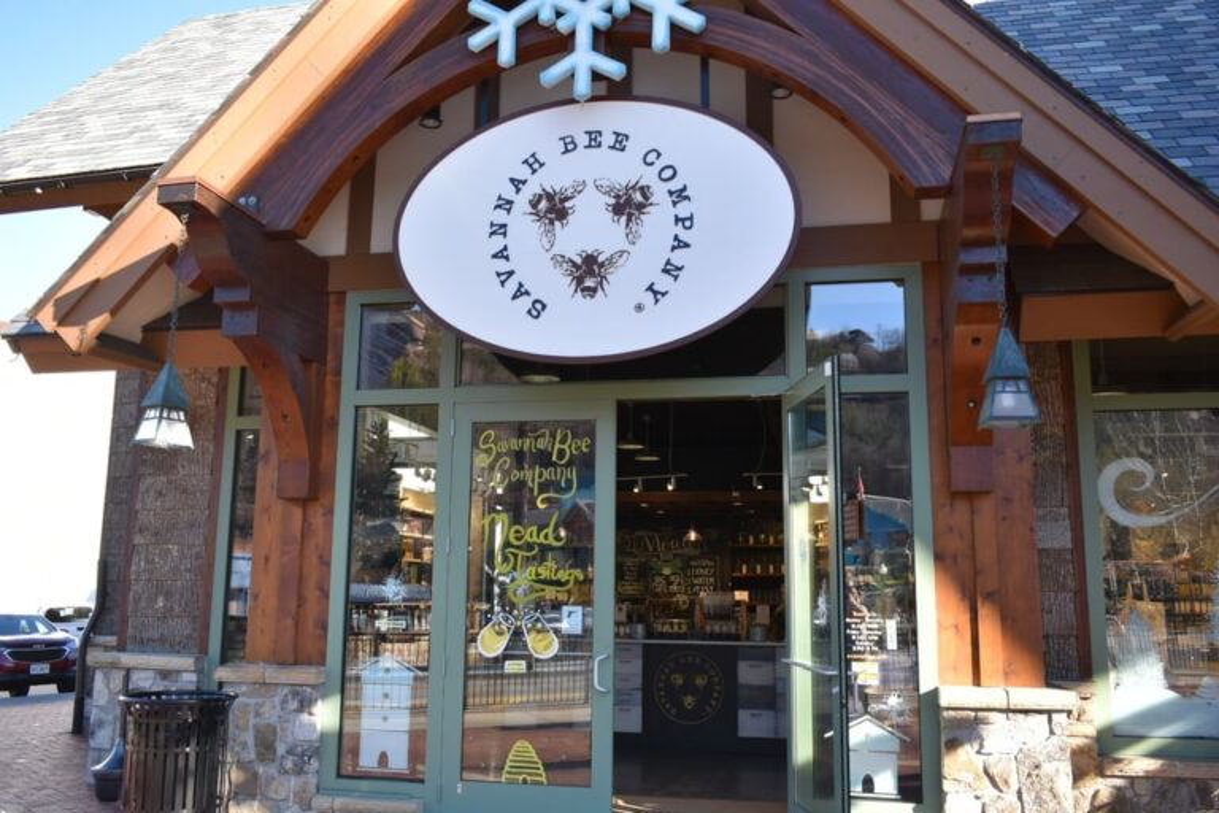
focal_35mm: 32
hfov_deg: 59.5
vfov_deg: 41.7
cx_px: 610
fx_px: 1067
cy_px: 406
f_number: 5.6
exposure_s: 1/250
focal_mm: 21
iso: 250
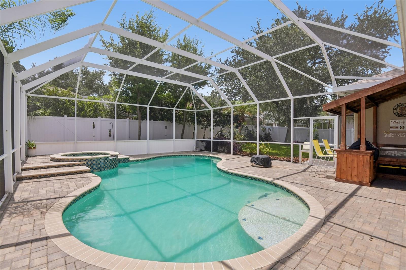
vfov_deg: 73.7
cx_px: 203
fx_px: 180
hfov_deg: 96.7
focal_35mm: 16
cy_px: 135
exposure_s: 1/1250
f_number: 8
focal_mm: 16
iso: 400
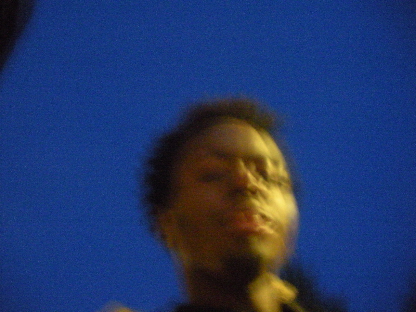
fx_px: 433
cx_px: 208
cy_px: 156
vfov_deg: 39.7
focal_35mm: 36
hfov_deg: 51.4
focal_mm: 6.3
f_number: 3.5
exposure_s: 1/2.6
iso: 800
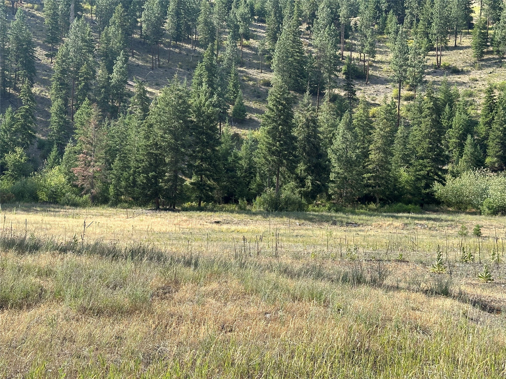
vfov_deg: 30.3
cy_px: 190
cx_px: 253
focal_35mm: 48
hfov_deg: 39.7
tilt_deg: +3.7
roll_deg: -1.1
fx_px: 702
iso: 64
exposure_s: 1/1667
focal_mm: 6.86
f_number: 1.78
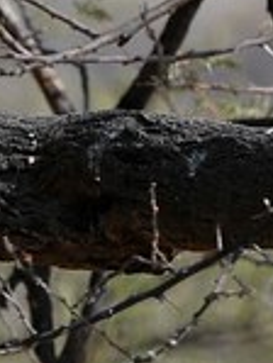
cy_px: 429
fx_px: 31375
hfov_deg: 0.5
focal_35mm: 2988
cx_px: -826
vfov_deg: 0.7
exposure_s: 1/400
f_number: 8
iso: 400
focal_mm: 310
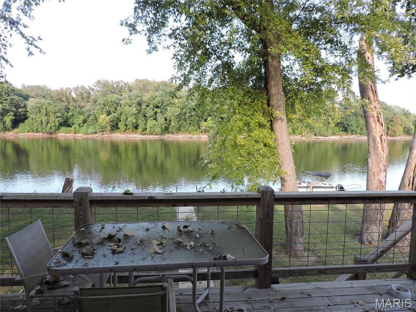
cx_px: 208
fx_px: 288
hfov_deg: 71.6
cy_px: 156
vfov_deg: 56.8
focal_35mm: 24
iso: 100
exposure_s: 1/160
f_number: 3
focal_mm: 4.3
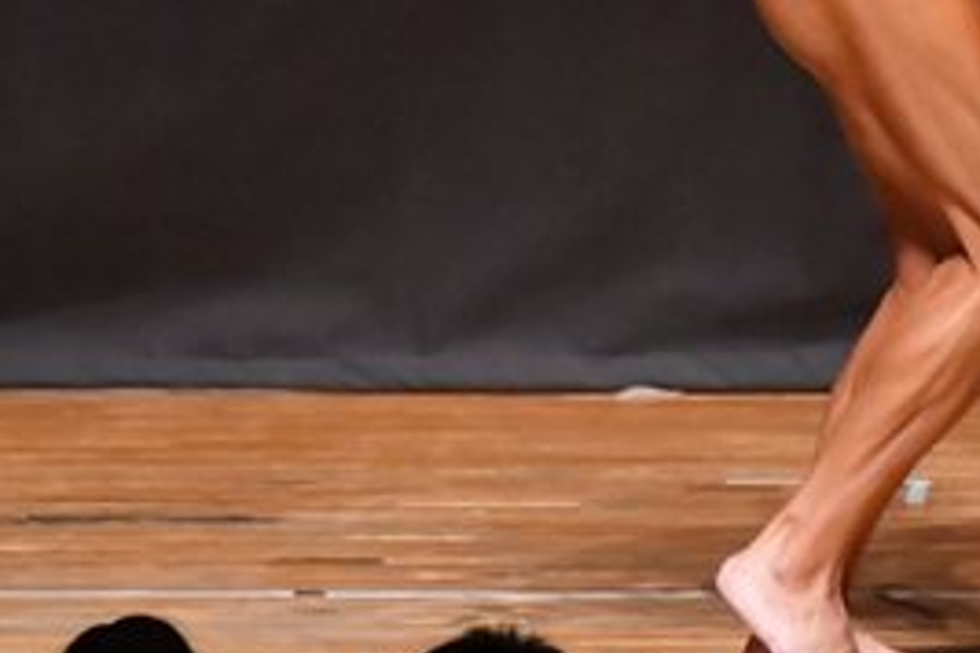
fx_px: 22484
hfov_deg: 2.5
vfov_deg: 1.7
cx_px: 945
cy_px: -169
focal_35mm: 826
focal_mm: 190
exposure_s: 1/400
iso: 10000
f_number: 5.6
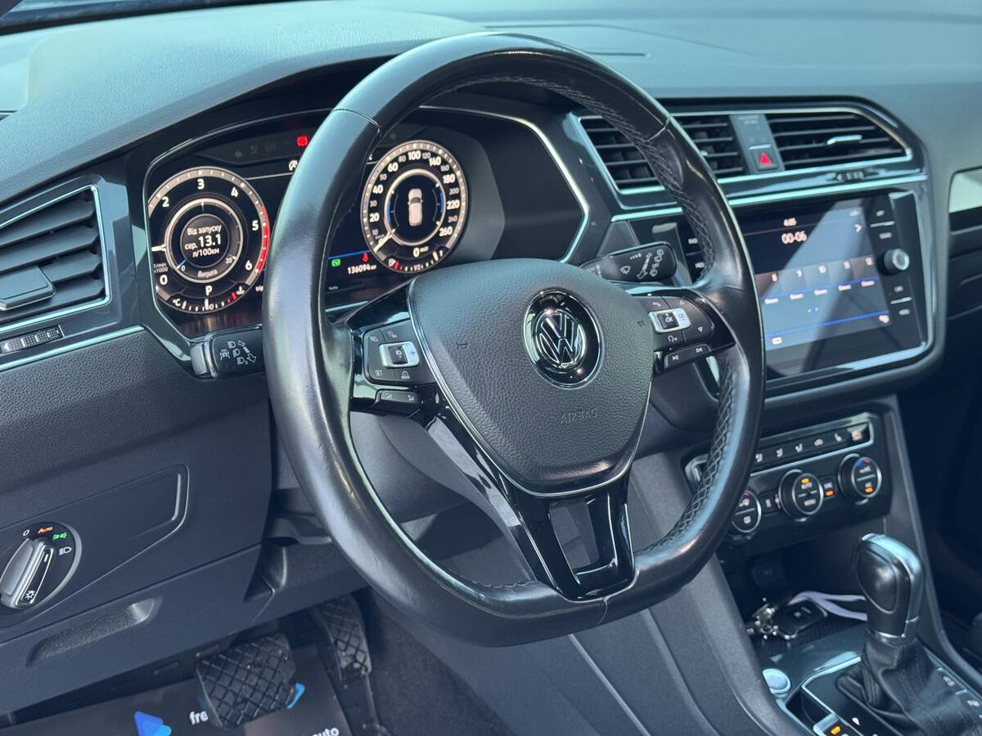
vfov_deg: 30.3
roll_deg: -7.4
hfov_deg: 39.7
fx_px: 1362
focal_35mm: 48
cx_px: 491
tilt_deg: -26.7
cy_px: 368
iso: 250
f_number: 1.78
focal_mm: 6.76
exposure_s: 1/46
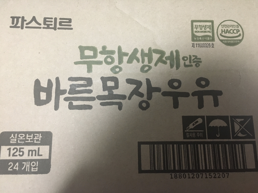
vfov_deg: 48.2
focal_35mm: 29
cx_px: 129
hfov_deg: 61.7
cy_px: 96
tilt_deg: -74.8
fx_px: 216
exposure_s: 1/20
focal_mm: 4.15
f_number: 2.2
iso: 200
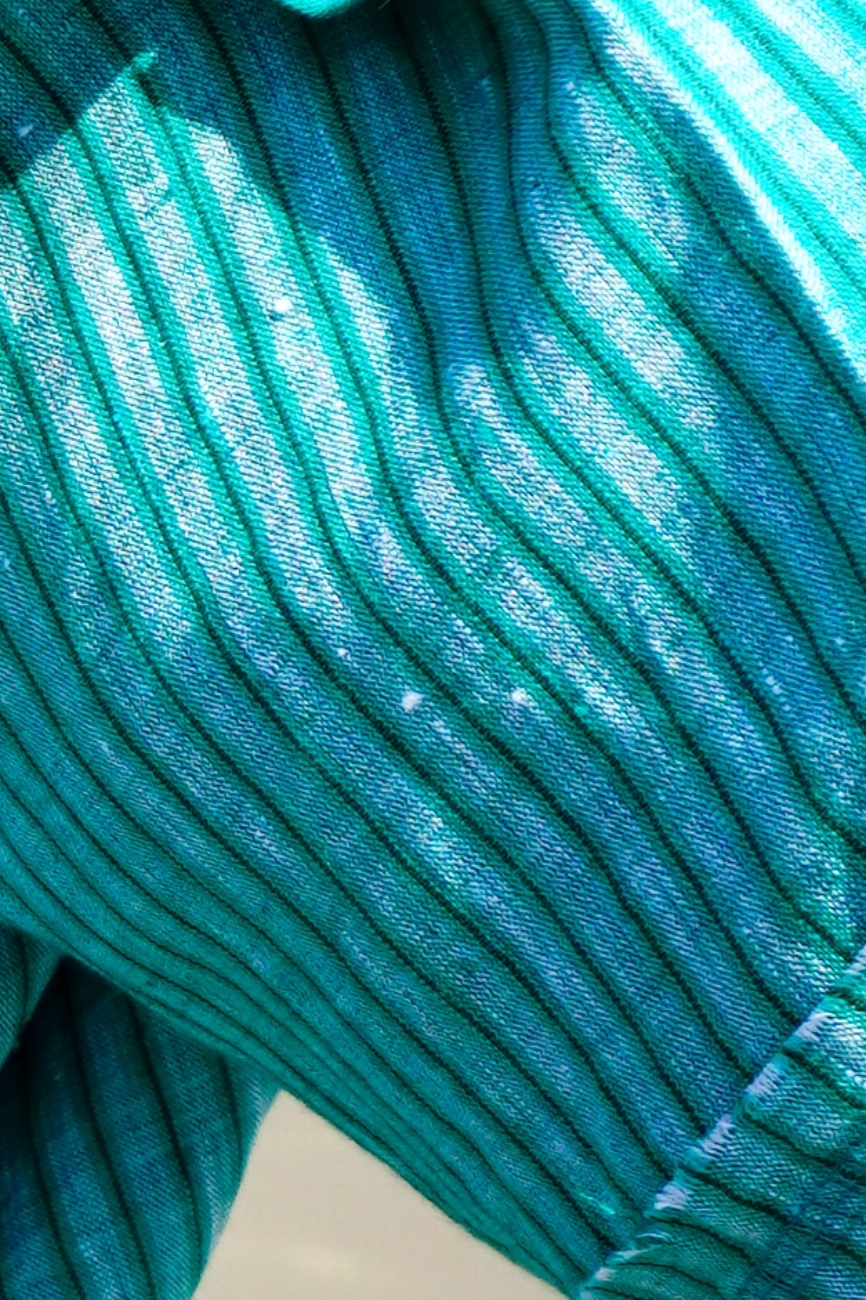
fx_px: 5522
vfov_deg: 13.3
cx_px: -1717
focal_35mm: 153
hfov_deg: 7.8
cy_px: 1129
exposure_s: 1/1000
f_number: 5
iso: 100
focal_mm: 16
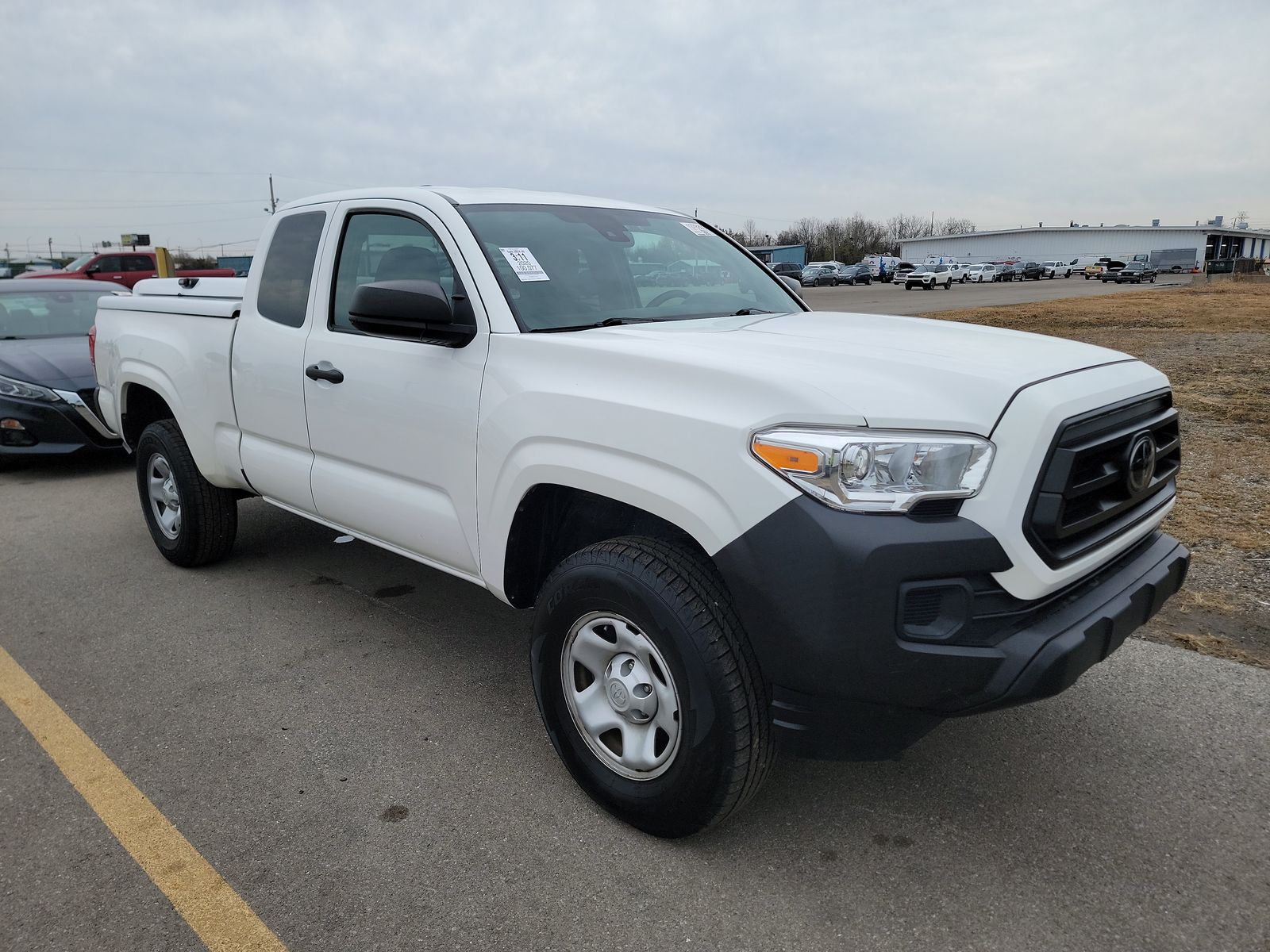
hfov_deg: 71.6
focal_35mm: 24
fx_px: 881
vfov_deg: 56.8
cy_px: 476
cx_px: 635
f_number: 1.8
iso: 50
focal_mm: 6.7
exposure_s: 1/436
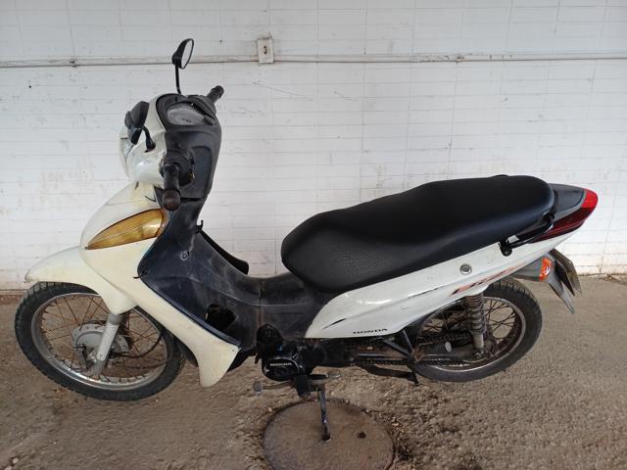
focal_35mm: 25
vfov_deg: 54.9
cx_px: 314
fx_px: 453
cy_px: 235
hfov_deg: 69.4
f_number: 1.8
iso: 50
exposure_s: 1/60
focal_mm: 4.65
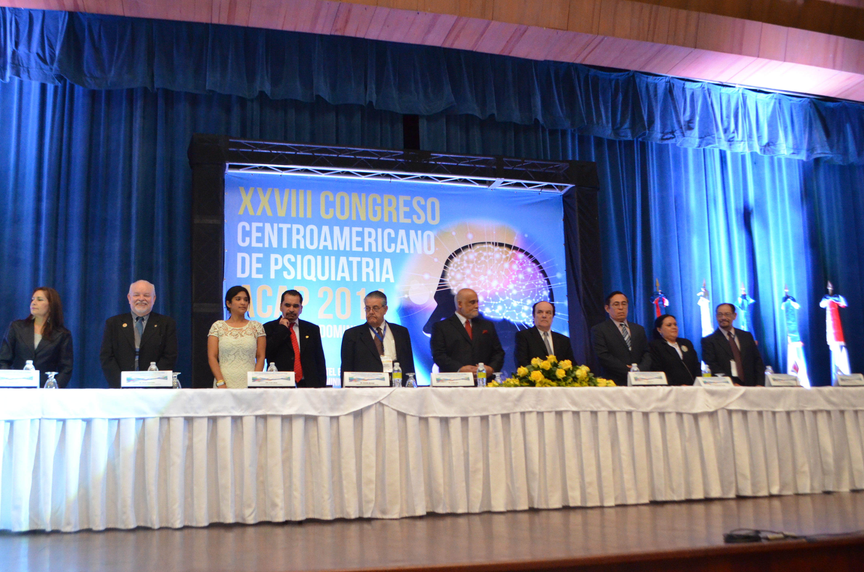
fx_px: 742
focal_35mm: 31
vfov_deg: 42.1
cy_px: 323
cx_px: 374
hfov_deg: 60.2
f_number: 3.5
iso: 3200
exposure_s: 1/30
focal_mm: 18
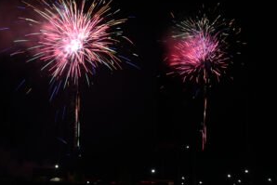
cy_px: 67
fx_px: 362
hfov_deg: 41.8
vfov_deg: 28.6
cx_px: 122
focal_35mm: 47
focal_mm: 35
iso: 125
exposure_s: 1/3
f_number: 8
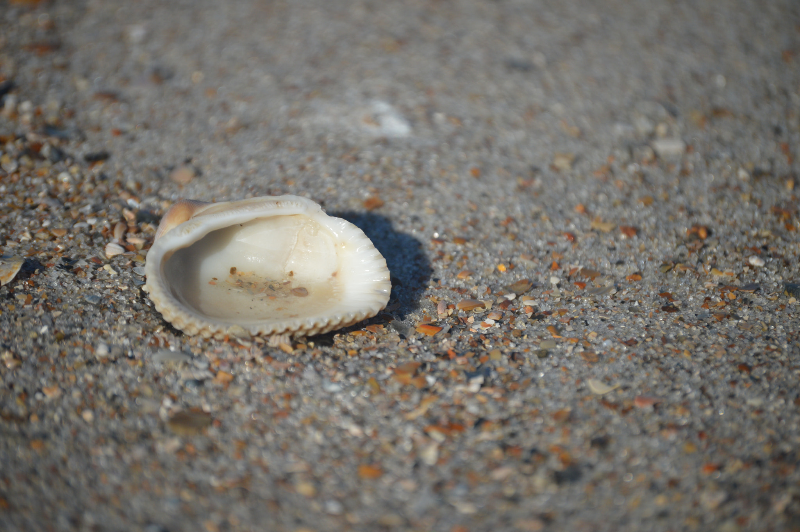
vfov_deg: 6.8
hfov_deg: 10.2
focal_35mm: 202
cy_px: 266
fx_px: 4496
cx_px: 400
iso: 180
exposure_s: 1/2000
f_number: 5.6
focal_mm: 135
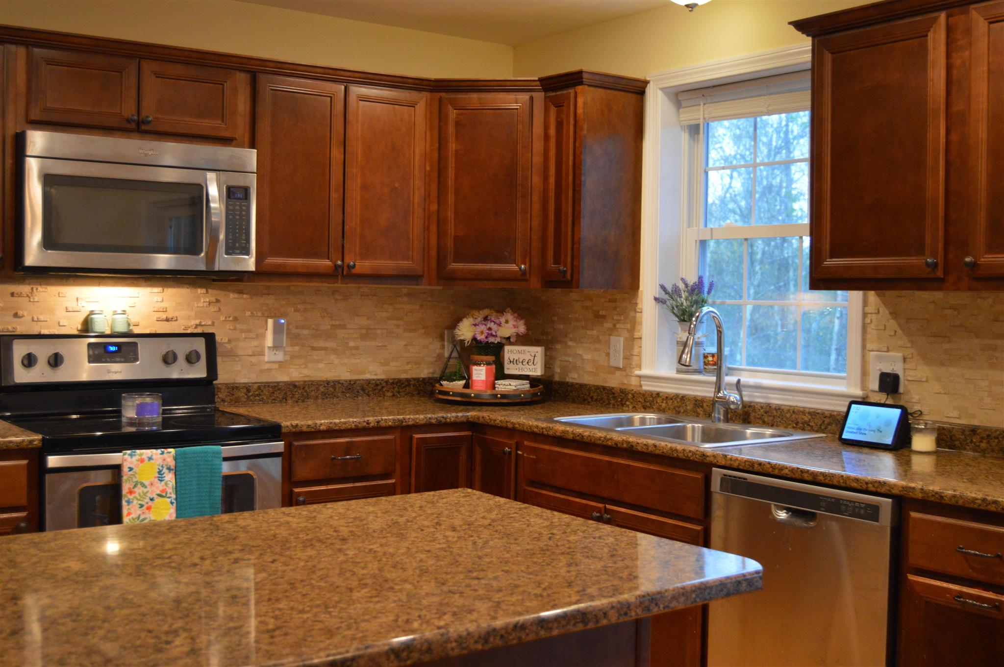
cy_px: 334
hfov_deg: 49.6
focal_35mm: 39
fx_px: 1087
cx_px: 502
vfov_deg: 34.1
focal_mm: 26
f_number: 4
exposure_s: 1/60
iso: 1250
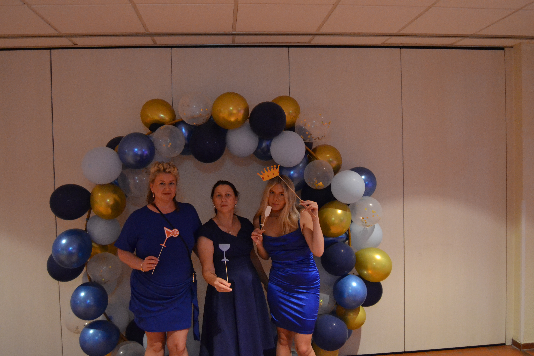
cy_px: 183
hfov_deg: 60.3
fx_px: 460
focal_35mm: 31
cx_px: 272
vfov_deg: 42.3
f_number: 3.5
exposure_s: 1/40
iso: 3200
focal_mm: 20
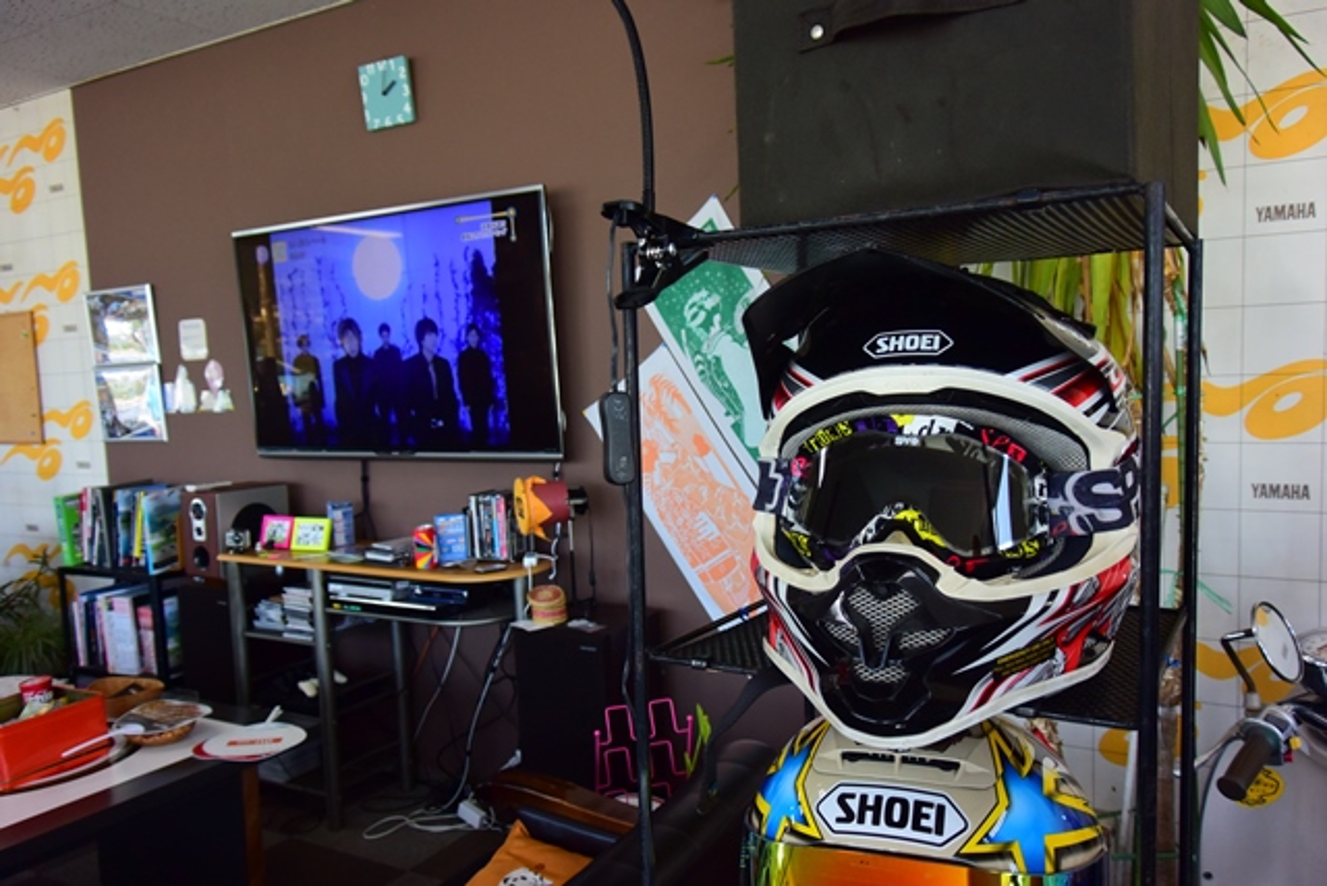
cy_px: 443
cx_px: 664
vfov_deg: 48.0
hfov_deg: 67.4
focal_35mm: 27
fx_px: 995
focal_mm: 10
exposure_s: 1/160
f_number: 3.5
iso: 400
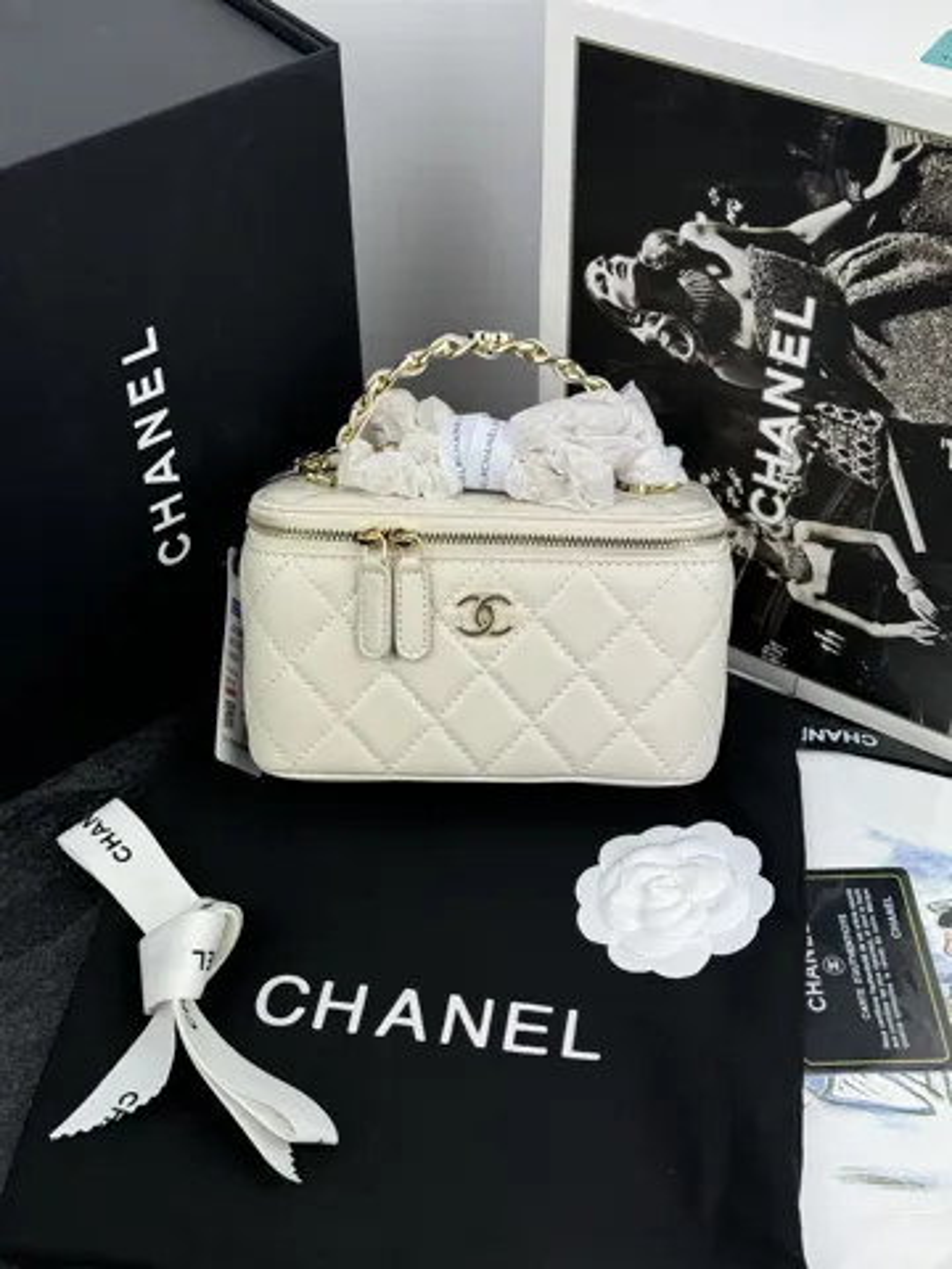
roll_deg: -0.6
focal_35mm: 48
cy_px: 634
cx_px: 476
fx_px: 1760
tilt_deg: -42.5
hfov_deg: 30.3
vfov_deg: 39.7
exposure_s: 1/633
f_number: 1.78
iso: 64
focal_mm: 6.76
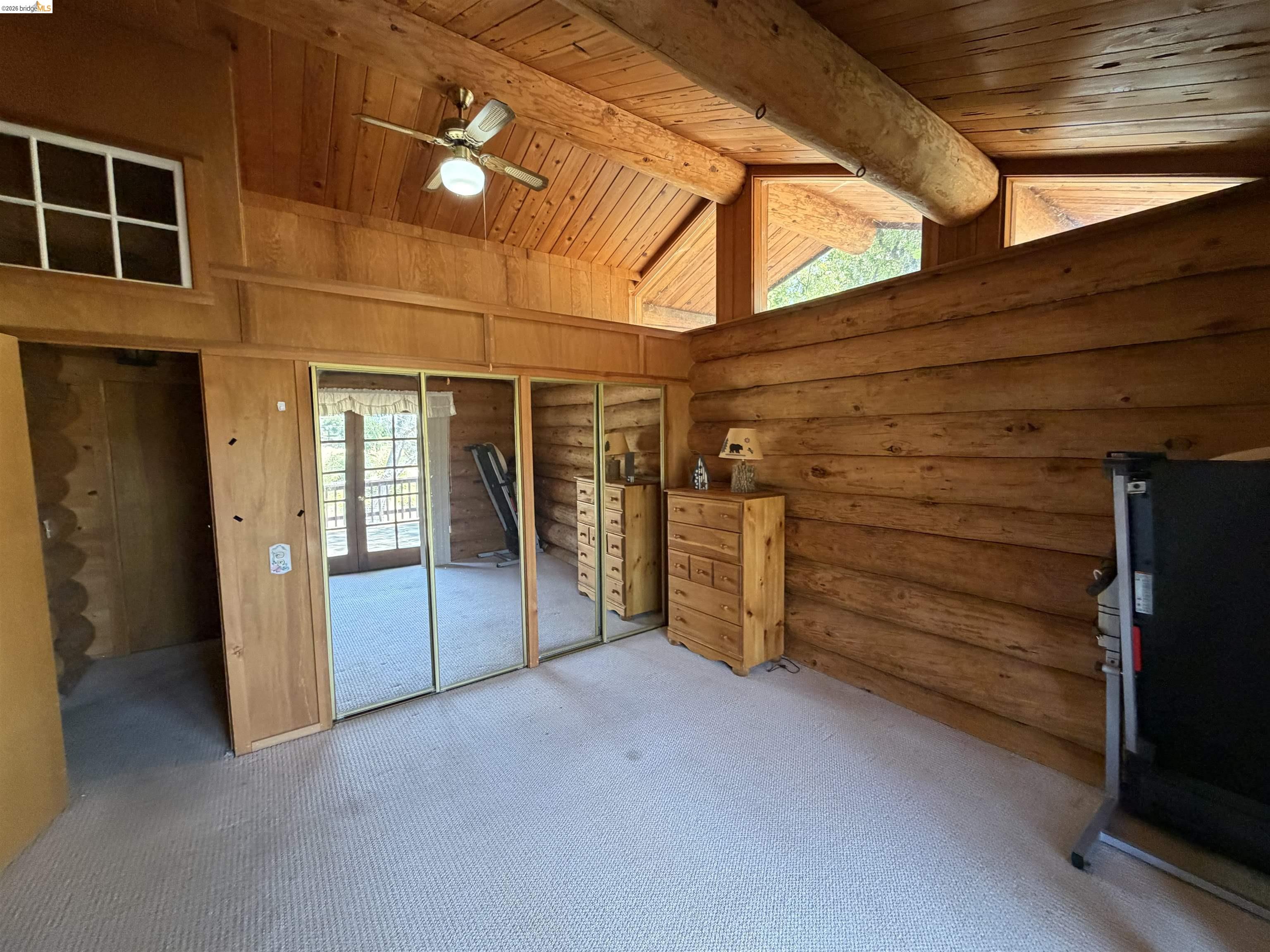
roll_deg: +0.6
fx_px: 514
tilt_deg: -4.5
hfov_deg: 102.1
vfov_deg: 85.7
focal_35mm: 14
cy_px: 476
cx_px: 635
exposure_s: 1/60
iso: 400
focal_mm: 2.22
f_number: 2.2
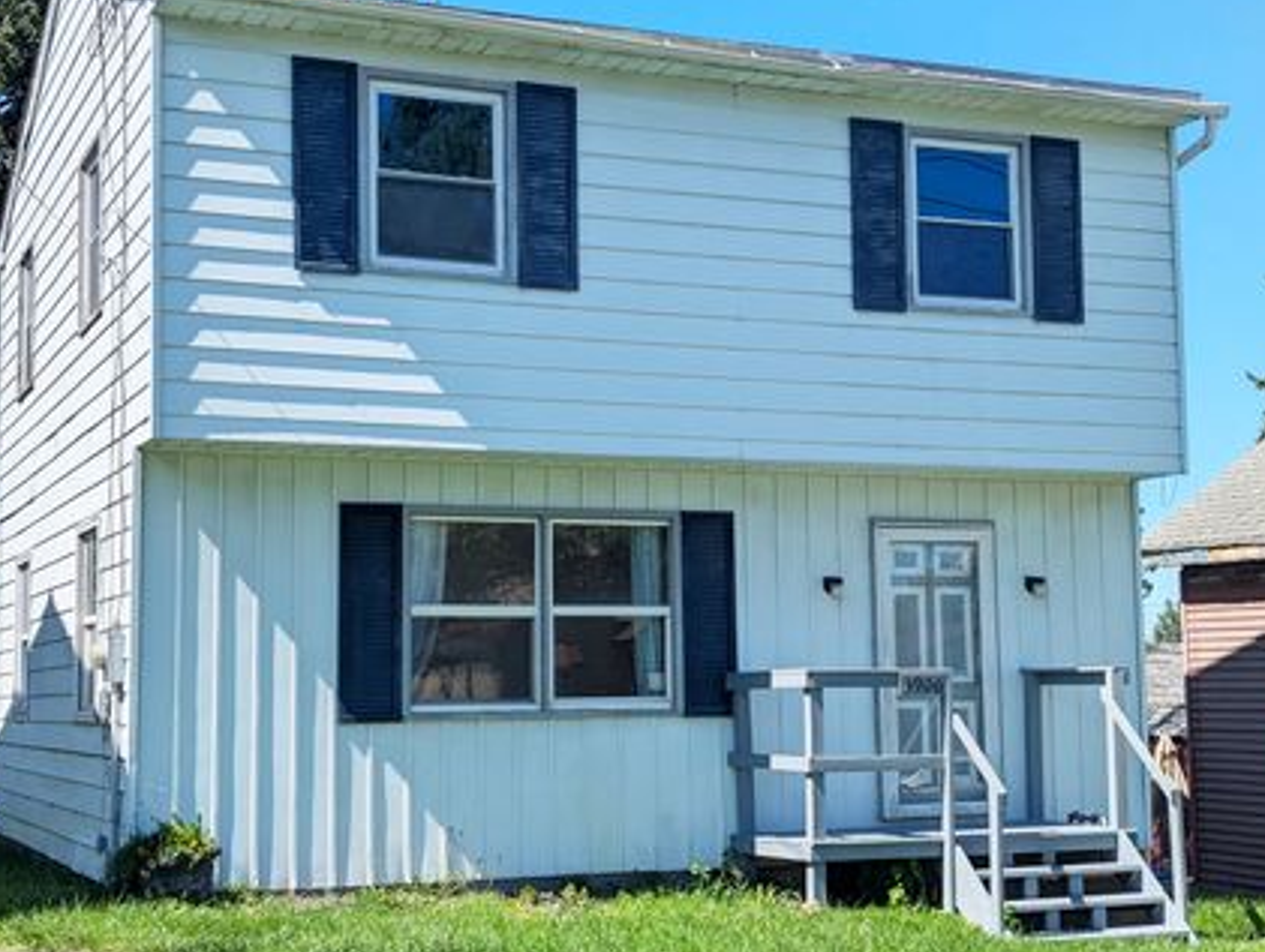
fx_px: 2086
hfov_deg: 33.7
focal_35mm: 57
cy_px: 476
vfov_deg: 25.7
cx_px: 661
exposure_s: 1/2375
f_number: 1.85
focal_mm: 6.81
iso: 39
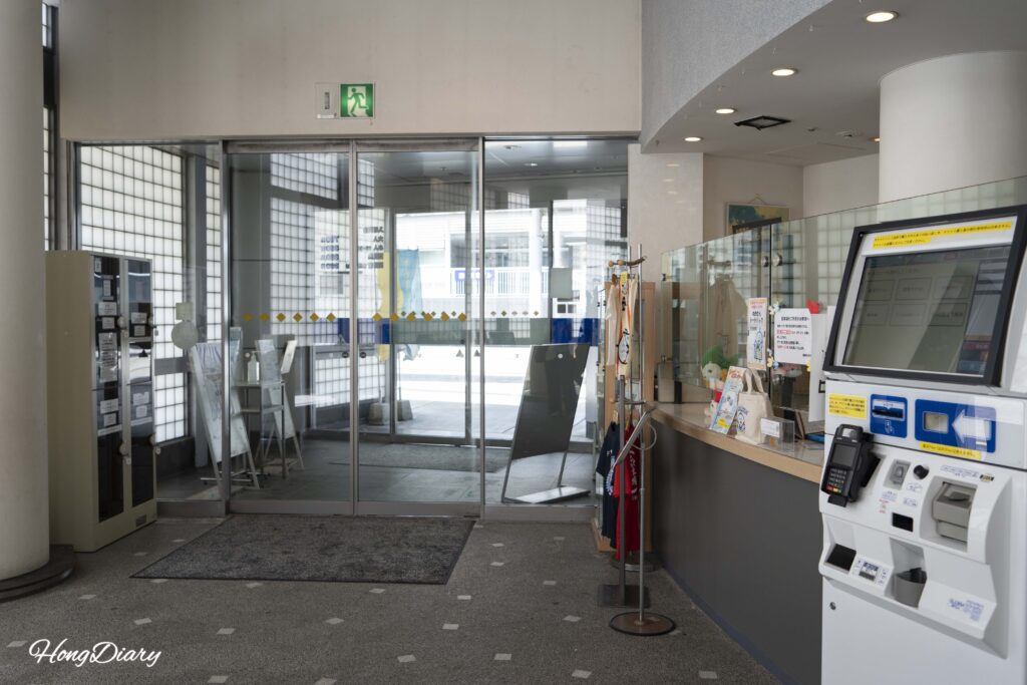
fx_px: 856
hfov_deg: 61.9
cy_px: 342
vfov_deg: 43.6
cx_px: 514
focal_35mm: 30
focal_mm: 30
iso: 320
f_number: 4.5
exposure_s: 1/160
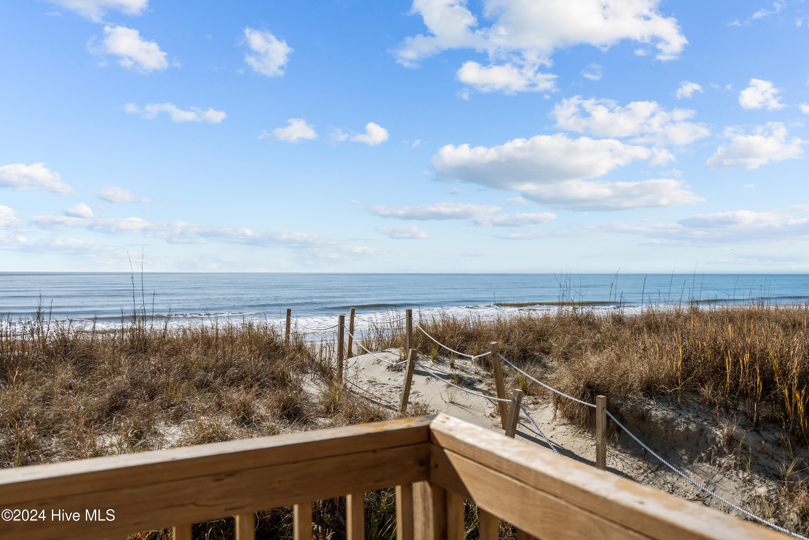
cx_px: 404
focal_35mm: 28
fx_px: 629
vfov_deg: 46.4
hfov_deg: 65.5
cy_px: 270
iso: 320
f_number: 4
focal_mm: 28
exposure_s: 1/6400
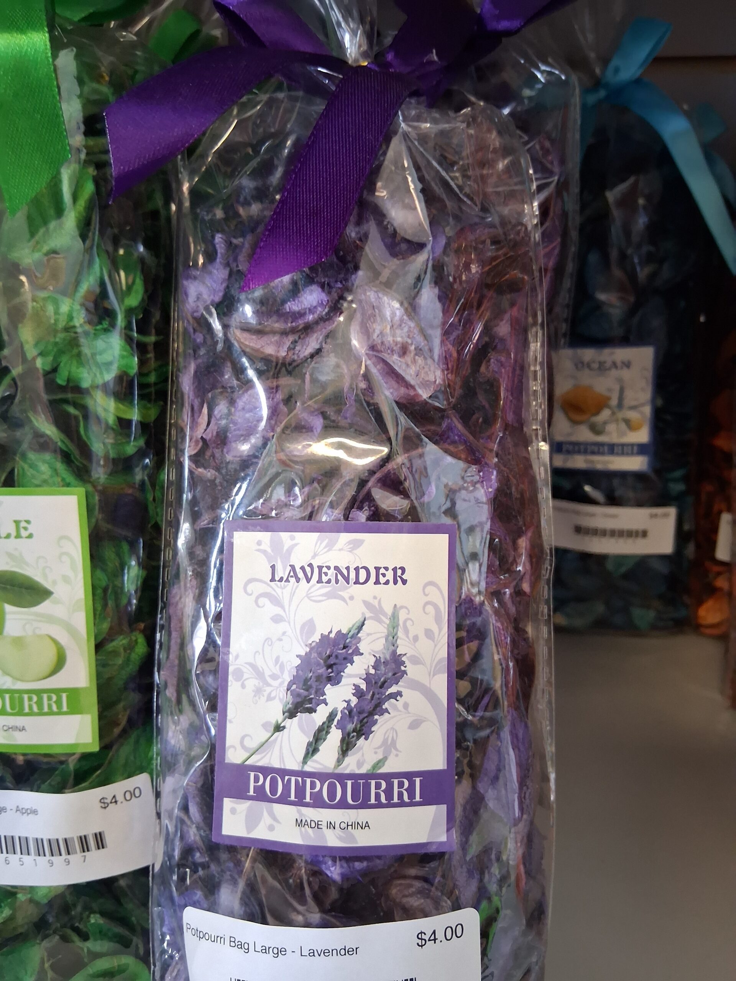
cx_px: 368
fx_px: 737
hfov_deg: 53.1
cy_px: 490
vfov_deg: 67.3
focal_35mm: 26
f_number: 1.8
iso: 500
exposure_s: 1/60
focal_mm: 3.98
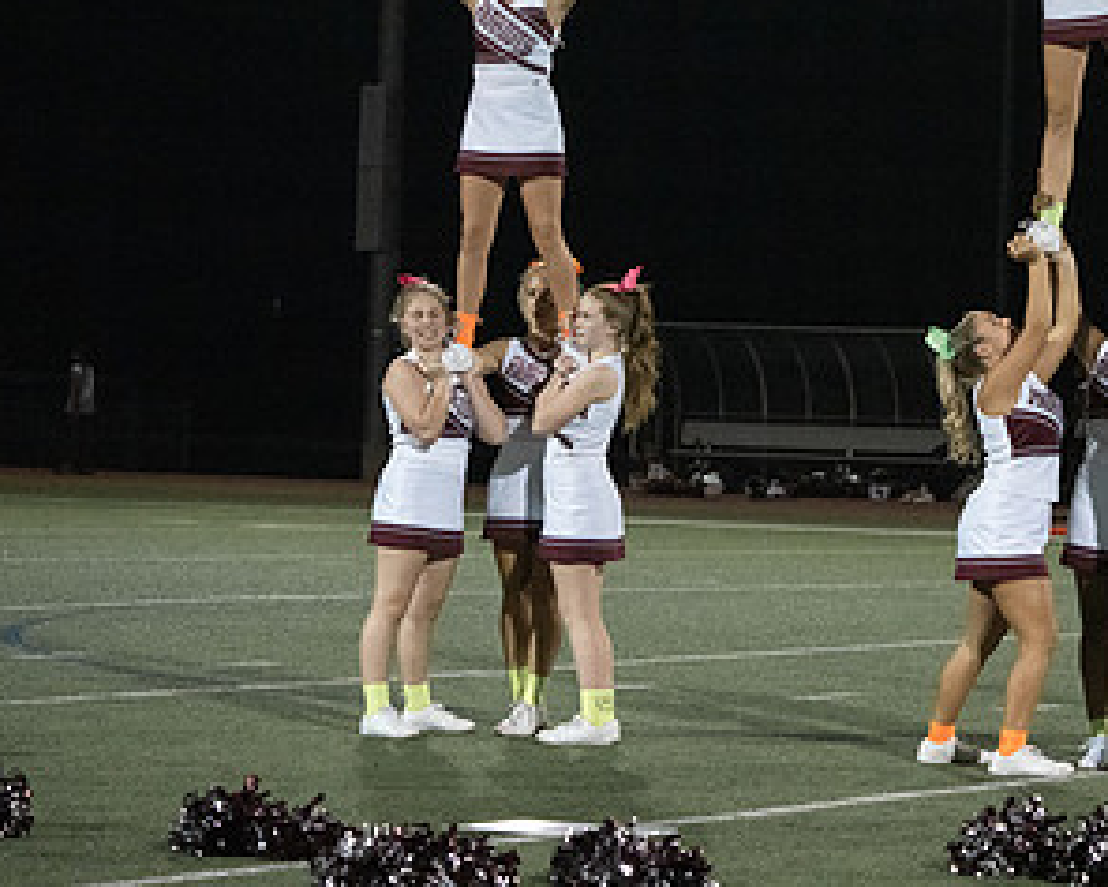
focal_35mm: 184
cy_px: 234
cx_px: 1044
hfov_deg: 10.4
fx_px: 6036
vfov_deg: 8.4
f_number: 5.6
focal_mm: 100
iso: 16000
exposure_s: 1/1000
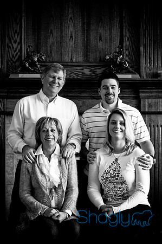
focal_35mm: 75
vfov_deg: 27.0
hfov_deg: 18.1
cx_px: 81
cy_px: 122
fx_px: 507
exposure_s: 1/50
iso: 200
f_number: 2.8
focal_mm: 50
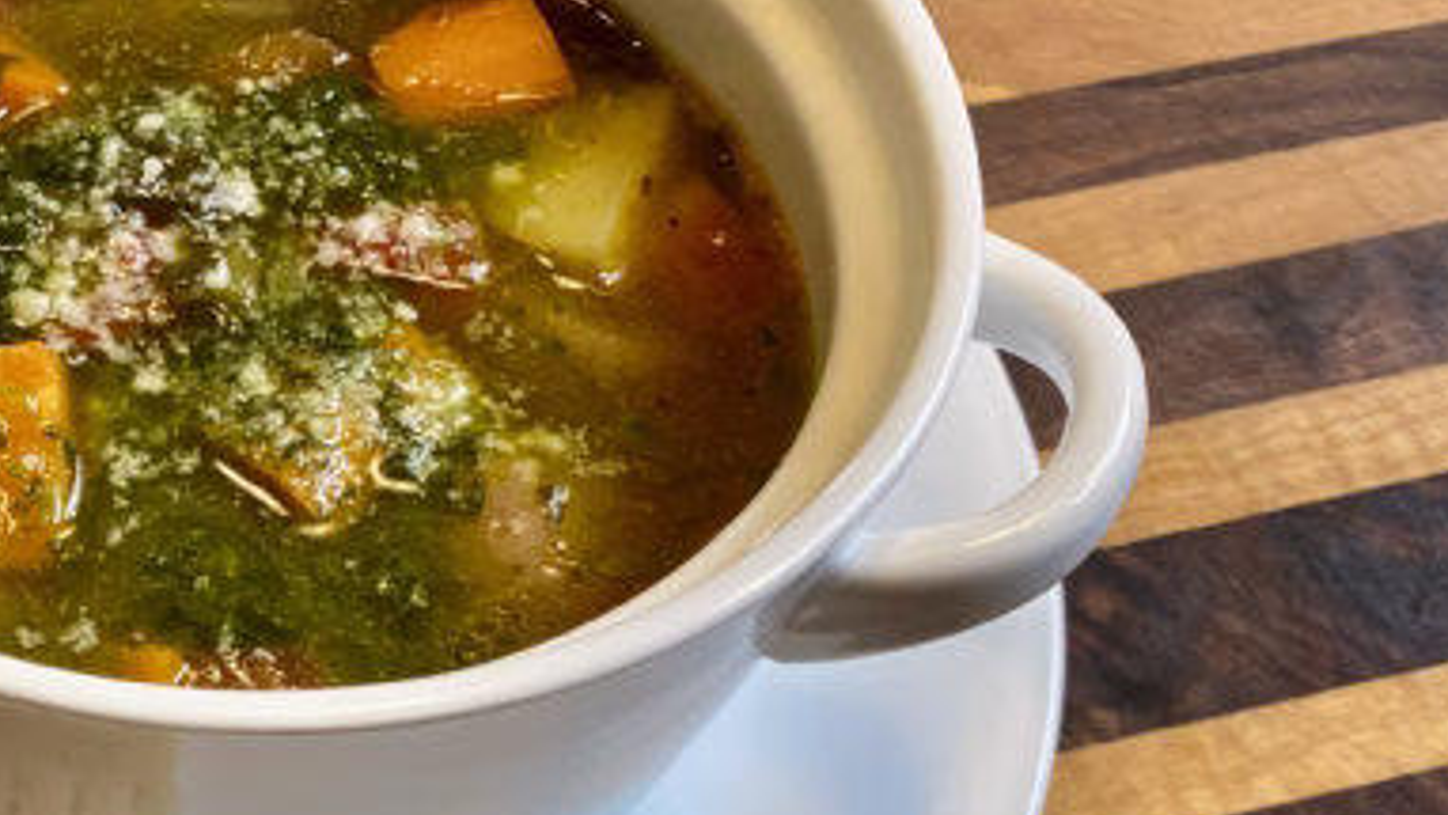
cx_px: 15
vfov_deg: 20.6
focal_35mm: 57
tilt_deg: -63.2
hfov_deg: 33.6
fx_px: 2189
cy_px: 751
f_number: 1.8
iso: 100
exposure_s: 1/120
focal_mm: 4.25
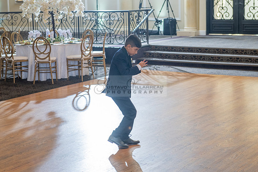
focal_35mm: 88
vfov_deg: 15.5
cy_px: 77
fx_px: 632
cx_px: 122
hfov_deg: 23.1
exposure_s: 1/125
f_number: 4
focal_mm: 70
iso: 800
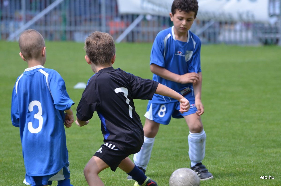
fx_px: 2337
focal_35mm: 300
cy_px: 93
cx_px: 140
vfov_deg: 4.6
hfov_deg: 6.9
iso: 200
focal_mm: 200
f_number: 5.3
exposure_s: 1/320
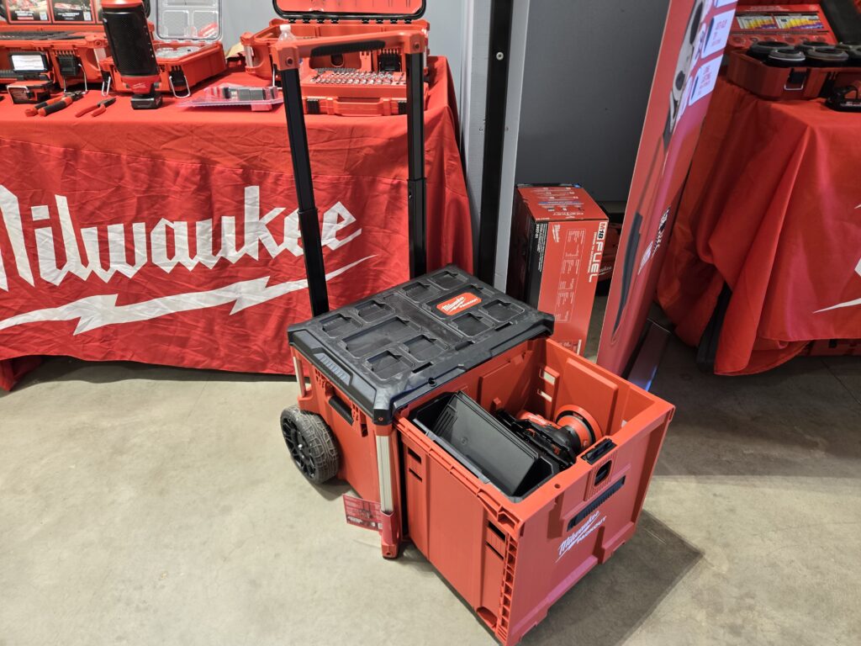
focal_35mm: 23
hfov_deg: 73.9
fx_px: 572
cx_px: 430
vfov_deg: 58.9
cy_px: 323
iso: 160
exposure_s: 1/50
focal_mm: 5.4
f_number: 1.8
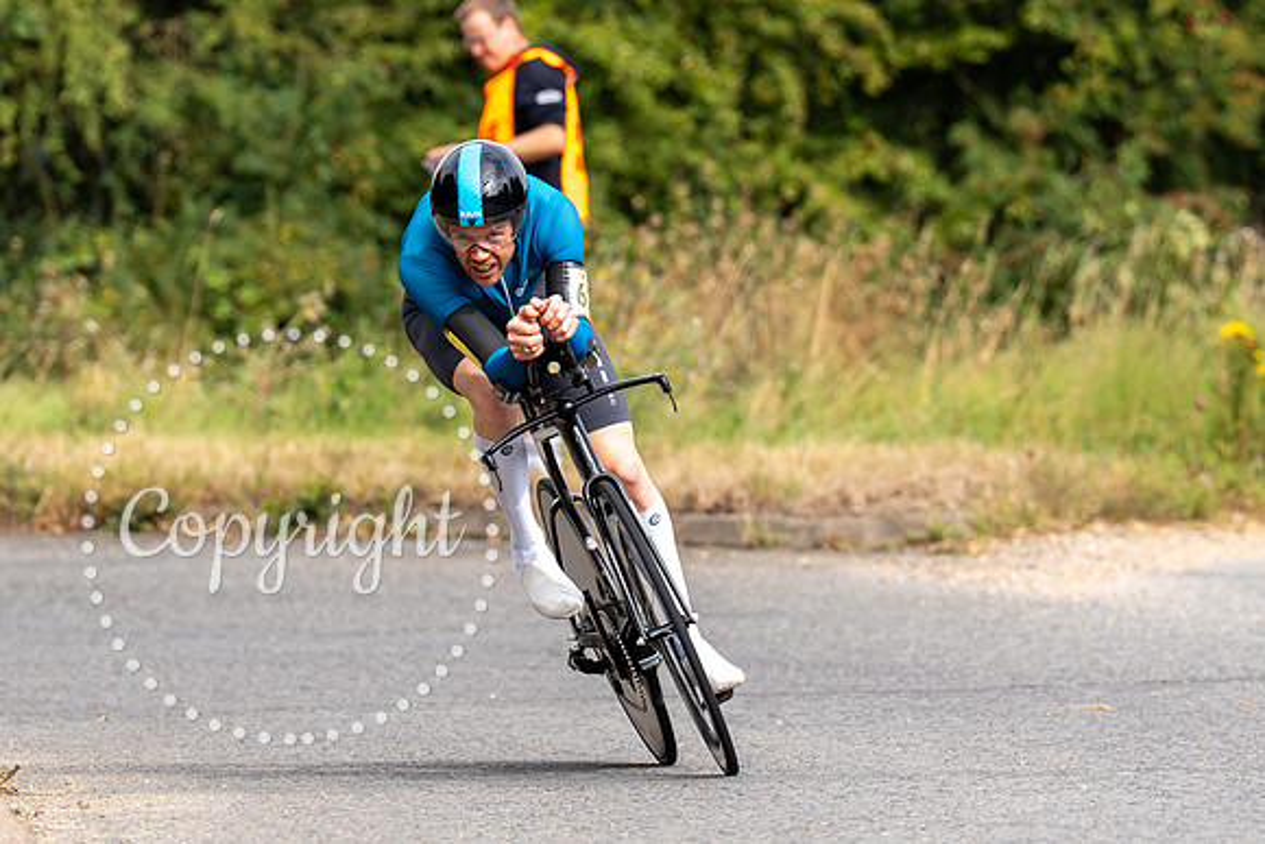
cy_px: 479
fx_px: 14116
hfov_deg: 5.1
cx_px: 770
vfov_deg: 3.4
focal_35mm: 402
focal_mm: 200
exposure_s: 1/1000
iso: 125
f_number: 4
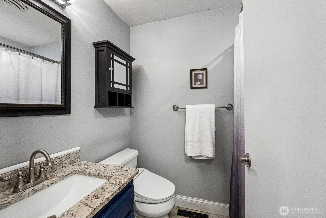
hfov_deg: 100.4
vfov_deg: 77.3
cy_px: 109
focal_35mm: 15
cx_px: 163
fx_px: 136
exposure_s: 1/30
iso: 4000
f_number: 9
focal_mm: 10
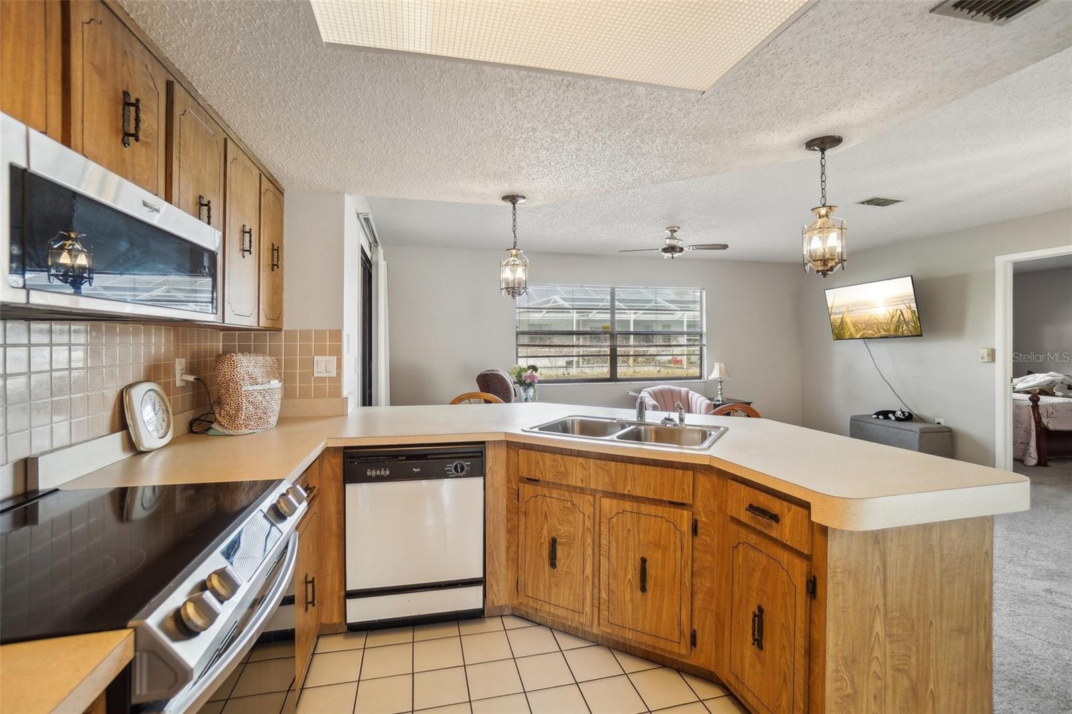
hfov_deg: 100.4
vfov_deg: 77.3
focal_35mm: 15
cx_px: 536
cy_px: 357
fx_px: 447
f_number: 8
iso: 400
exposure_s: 1/160
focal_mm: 10
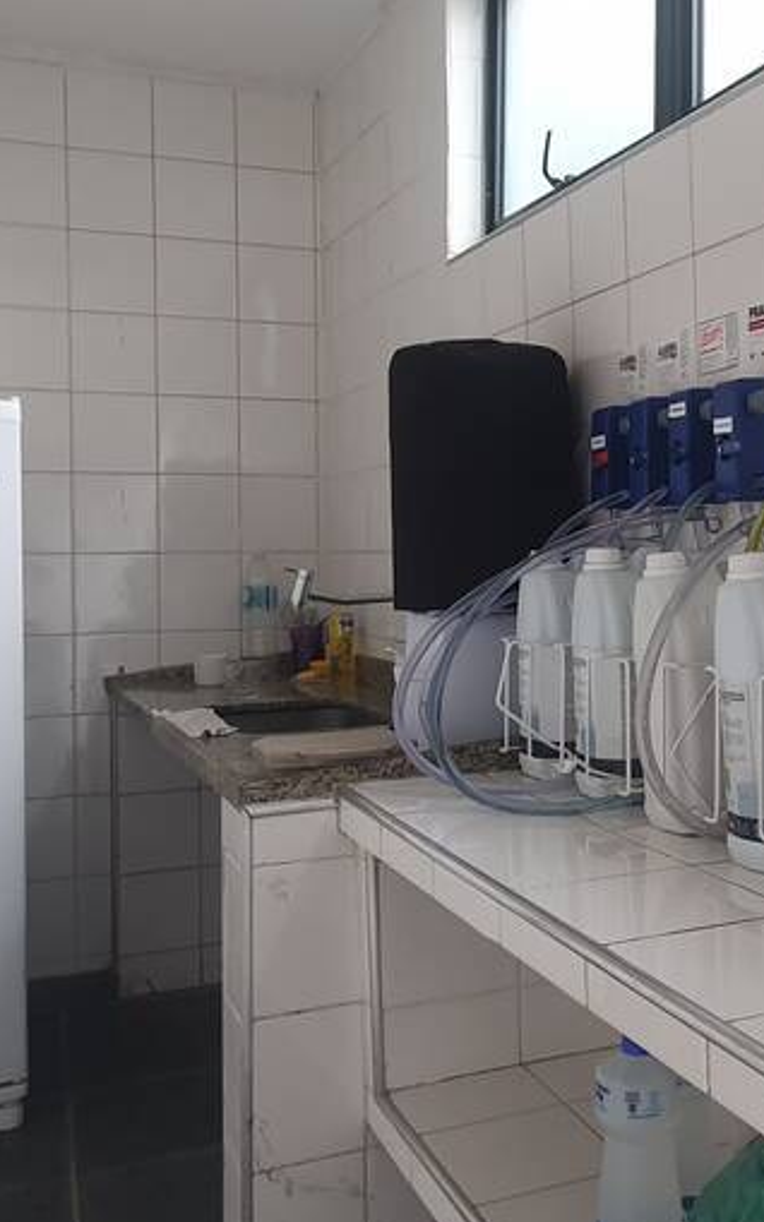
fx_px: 1300
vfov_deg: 50.2
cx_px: 646
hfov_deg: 31.6
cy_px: 519
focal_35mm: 39
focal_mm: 1.8
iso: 80
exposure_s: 1/60
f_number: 2.2
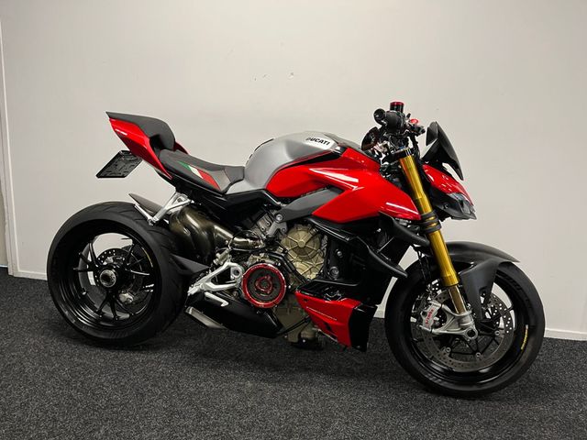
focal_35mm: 26
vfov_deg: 53.1
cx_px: 294
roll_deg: -1.6
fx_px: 441
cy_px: 220
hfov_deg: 67.3
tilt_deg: -10.3
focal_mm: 5.1
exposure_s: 1/50
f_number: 1.6
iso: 100
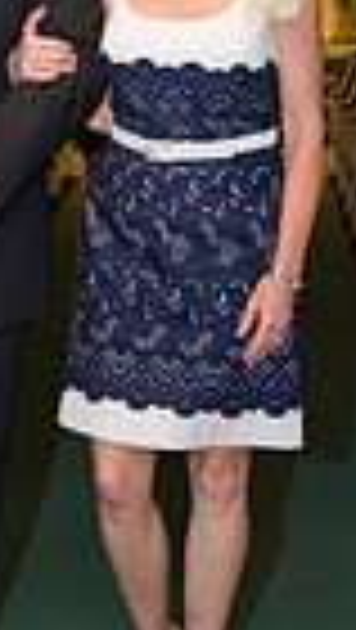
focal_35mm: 121
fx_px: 2026
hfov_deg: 10.0
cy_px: 144
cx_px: -7
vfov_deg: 17.6
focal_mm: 36
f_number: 4
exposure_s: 1/60
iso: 1600
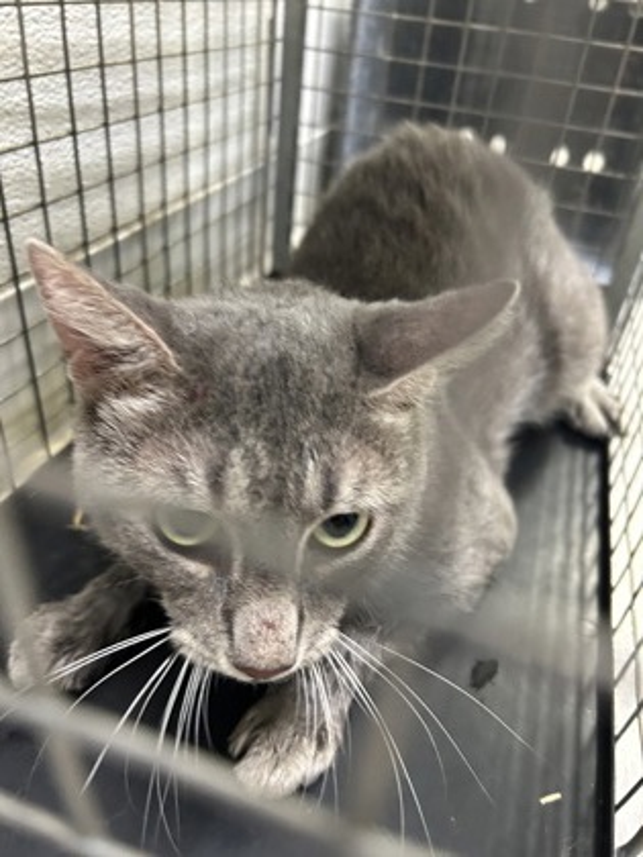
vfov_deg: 67.3
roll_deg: -6.3
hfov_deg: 53.1
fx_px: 644
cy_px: 428
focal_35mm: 26
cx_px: 322
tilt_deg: -34.0
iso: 500
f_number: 1.5
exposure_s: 1/60
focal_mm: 5.7
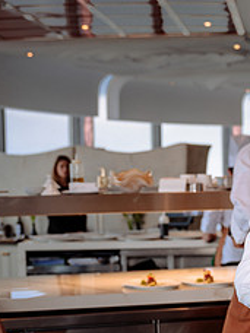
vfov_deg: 19.5
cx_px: 246
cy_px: 247
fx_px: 963
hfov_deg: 14.6
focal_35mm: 100
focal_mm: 40
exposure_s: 1/125
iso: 100
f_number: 4
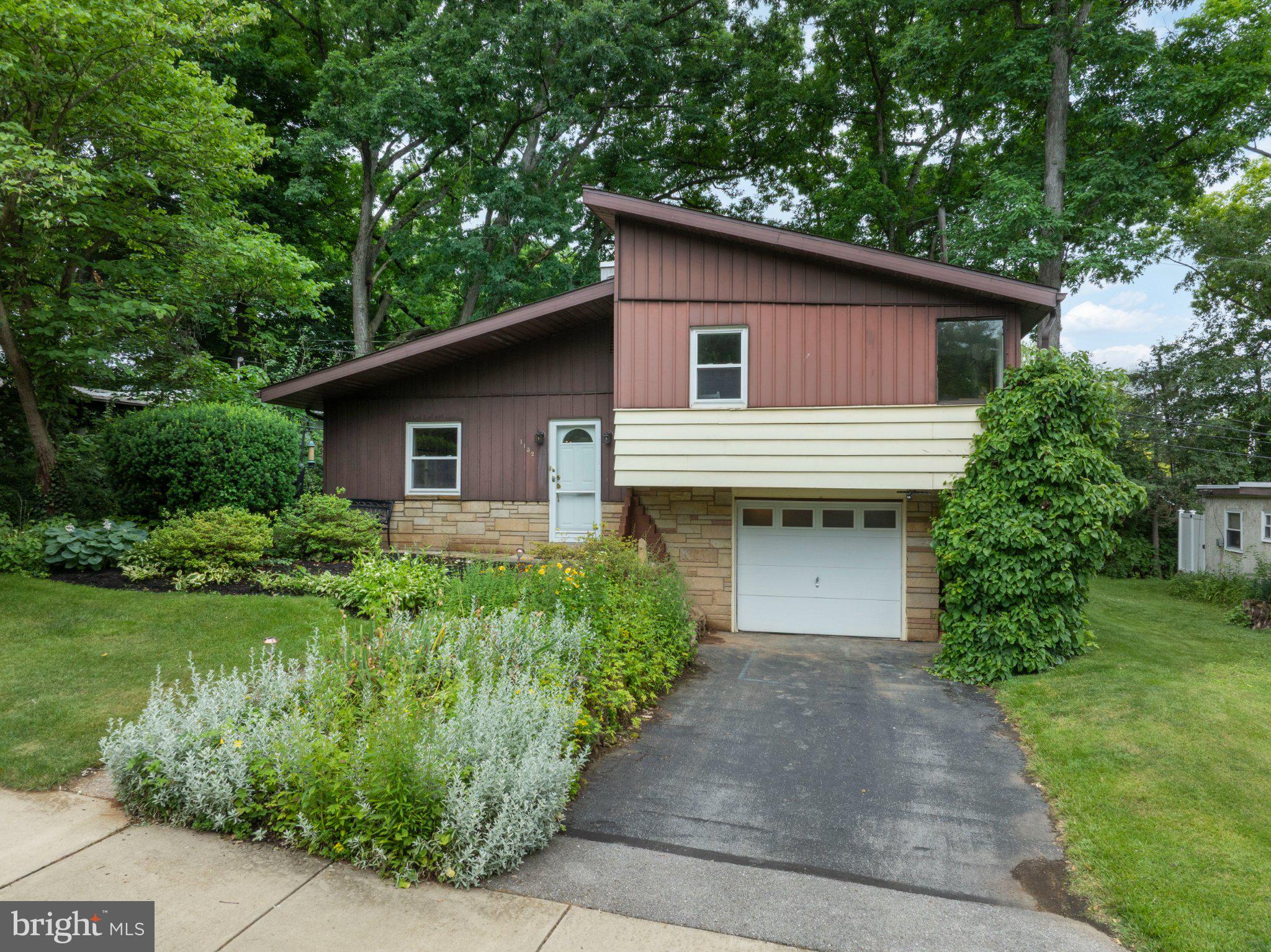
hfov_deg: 71.6
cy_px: 476
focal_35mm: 24
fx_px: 881
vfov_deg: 56.8
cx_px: 636
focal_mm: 12.29
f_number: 7.1
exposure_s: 1/80
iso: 100
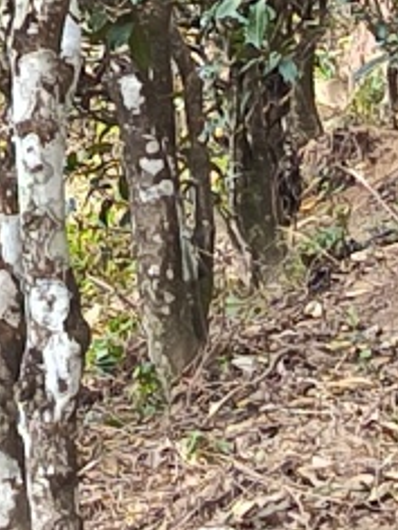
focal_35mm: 217
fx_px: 3327
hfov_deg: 6.6
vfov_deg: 8.9
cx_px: -420
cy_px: -313
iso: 378
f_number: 1.75
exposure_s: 1/100
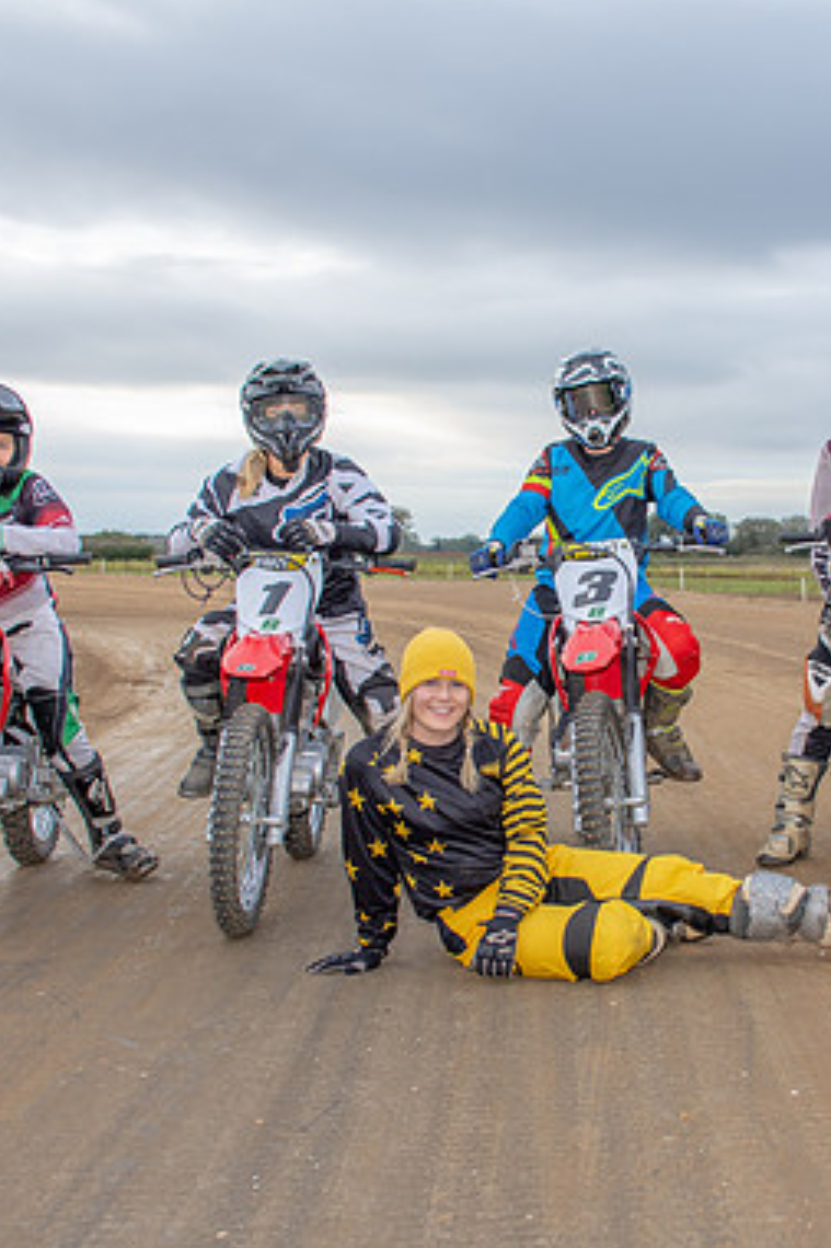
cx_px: 614
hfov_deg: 24.4
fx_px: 1906
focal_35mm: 55
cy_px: 619
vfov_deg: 36.3
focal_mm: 24
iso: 400
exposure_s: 1/250
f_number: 5
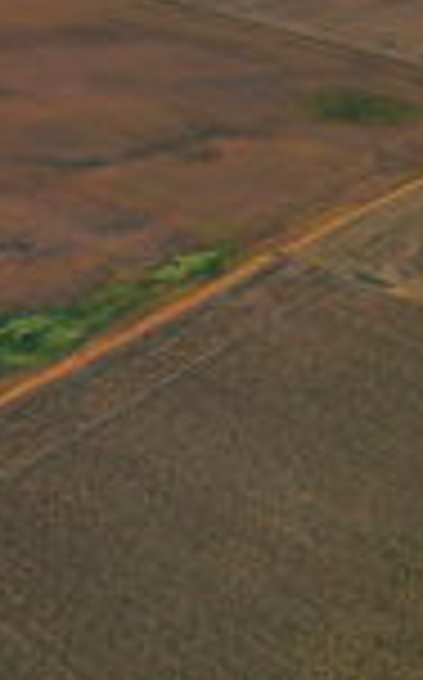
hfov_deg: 16.5
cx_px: -320
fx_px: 1239
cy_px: 158
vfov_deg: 30.1
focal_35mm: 67
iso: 100
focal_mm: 8.38
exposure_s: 1/180
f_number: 2.8
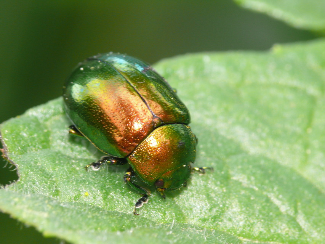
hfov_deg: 4.7
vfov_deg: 3.5
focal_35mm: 420
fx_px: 3944
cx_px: 162
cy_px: 122
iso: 200
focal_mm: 88.8
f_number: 9
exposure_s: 1/30
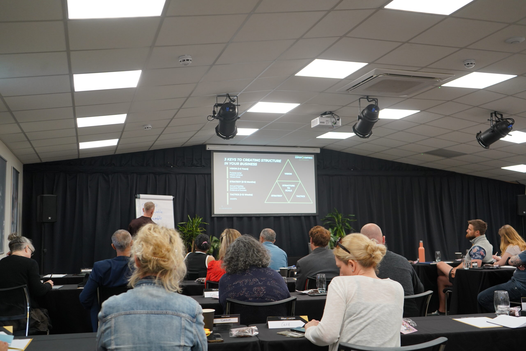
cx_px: 263
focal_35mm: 36
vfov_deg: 36.9
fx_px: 526
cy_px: 176
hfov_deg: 53.1
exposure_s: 1/160
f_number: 4
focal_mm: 36
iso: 1250
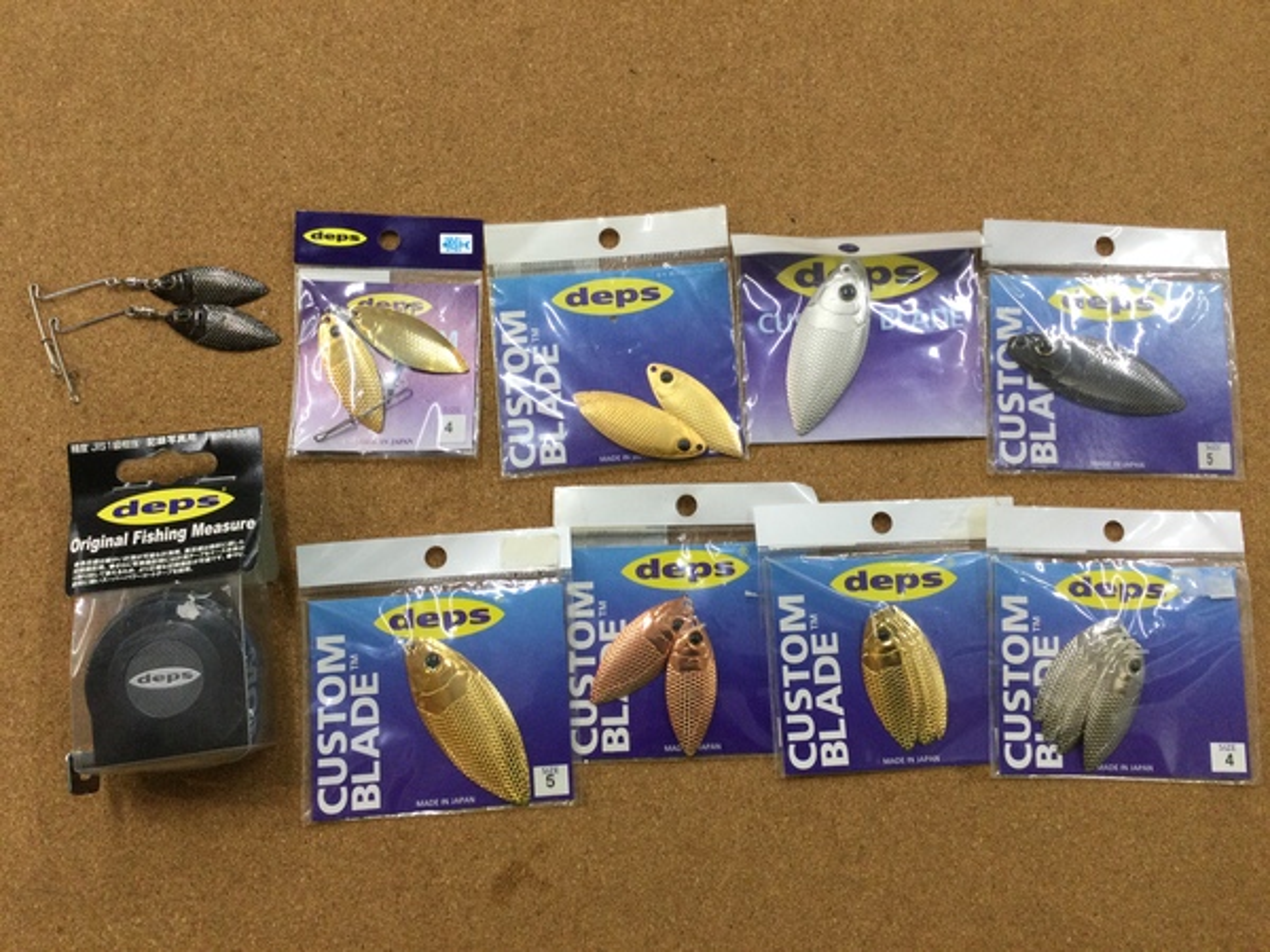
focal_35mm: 31
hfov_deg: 58.4
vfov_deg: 45.4
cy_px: 476
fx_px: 1137
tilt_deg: -80.0
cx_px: 635
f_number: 2.4
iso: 32
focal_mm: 3.3
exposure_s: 1/30
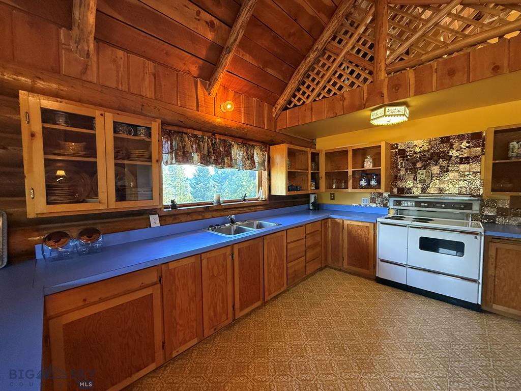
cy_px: 196
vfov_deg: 85.7
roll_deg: +0.7
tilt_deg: -2.6
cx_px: 260
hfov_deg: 102.1
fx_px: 211
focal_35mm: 14
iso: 500
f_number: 2.2
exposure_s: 1/120
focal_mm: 2.22
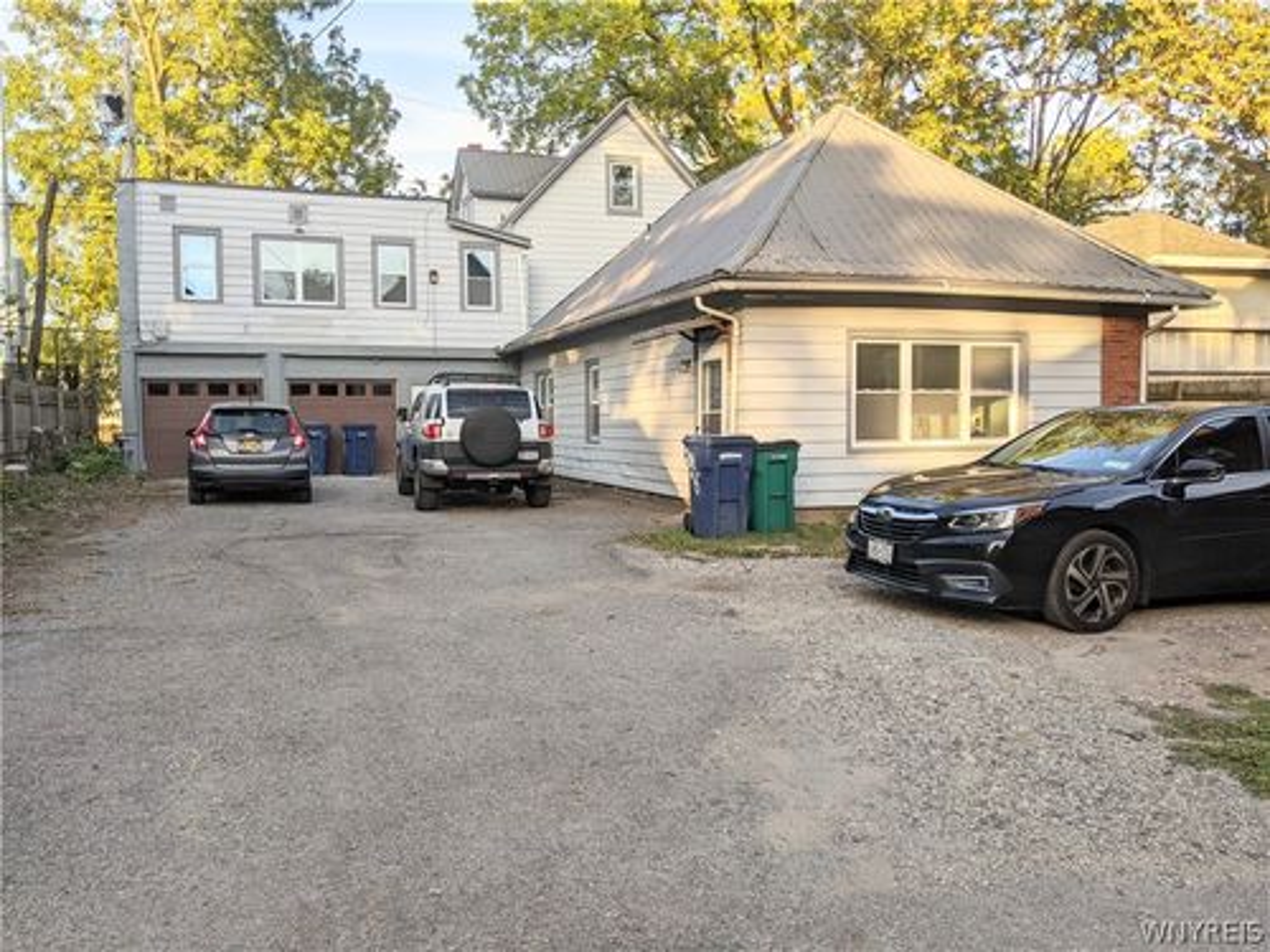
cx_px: 635
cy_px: 476
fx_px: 991
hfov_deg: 65.3
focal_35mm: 27
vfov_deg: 51.4
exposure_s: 1/602
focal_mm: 4.44
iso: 40
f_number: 1.8
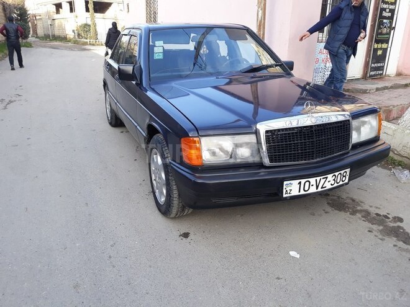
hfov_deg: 65.3
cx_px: 205
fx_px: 320
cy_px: 154
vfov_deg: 51.4
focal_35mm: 27
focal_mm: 3.71
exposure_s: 1/171
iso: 40
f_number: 1.7
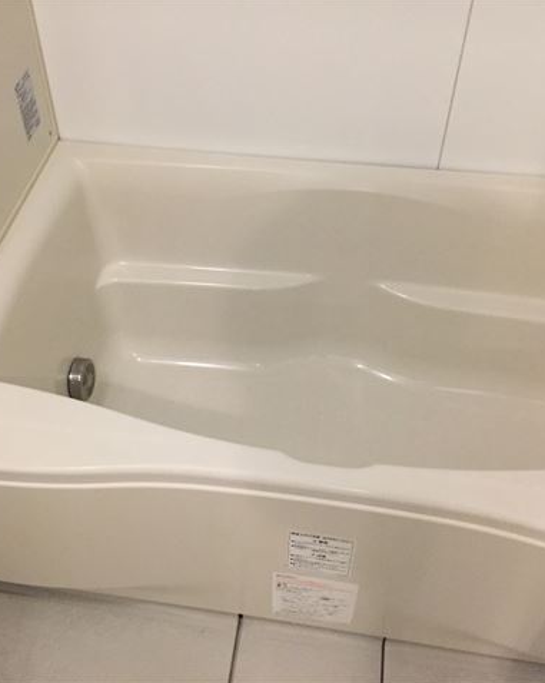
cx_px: 232
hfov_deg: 39.0
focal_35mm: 38
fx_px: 767
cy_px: 341
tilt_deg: -48.0
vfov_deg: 48.0
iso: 250
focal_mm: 4.15
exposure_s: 1/33
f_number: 2.2
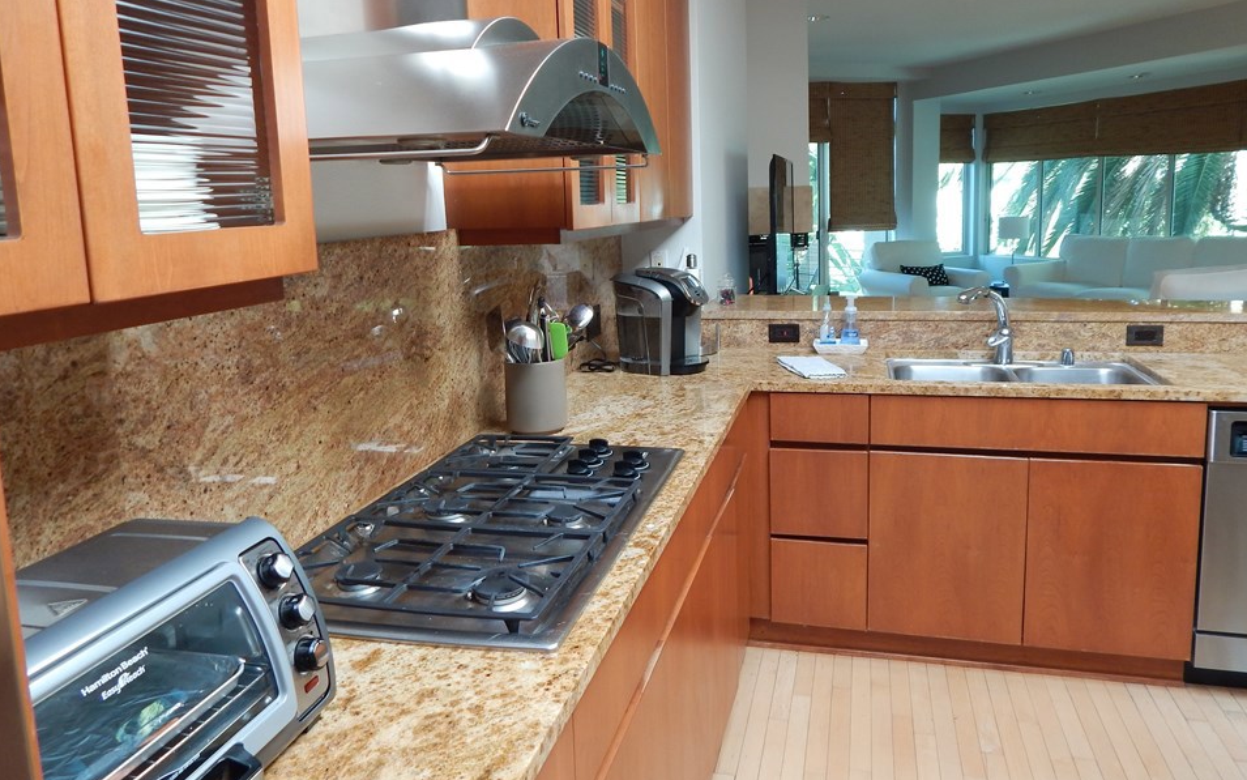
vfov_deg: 49.1
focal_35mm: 25
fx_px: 850
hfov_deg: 72.5
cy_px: 327
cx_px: 642
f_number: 3
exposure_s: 1/30
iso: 125
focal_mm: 4
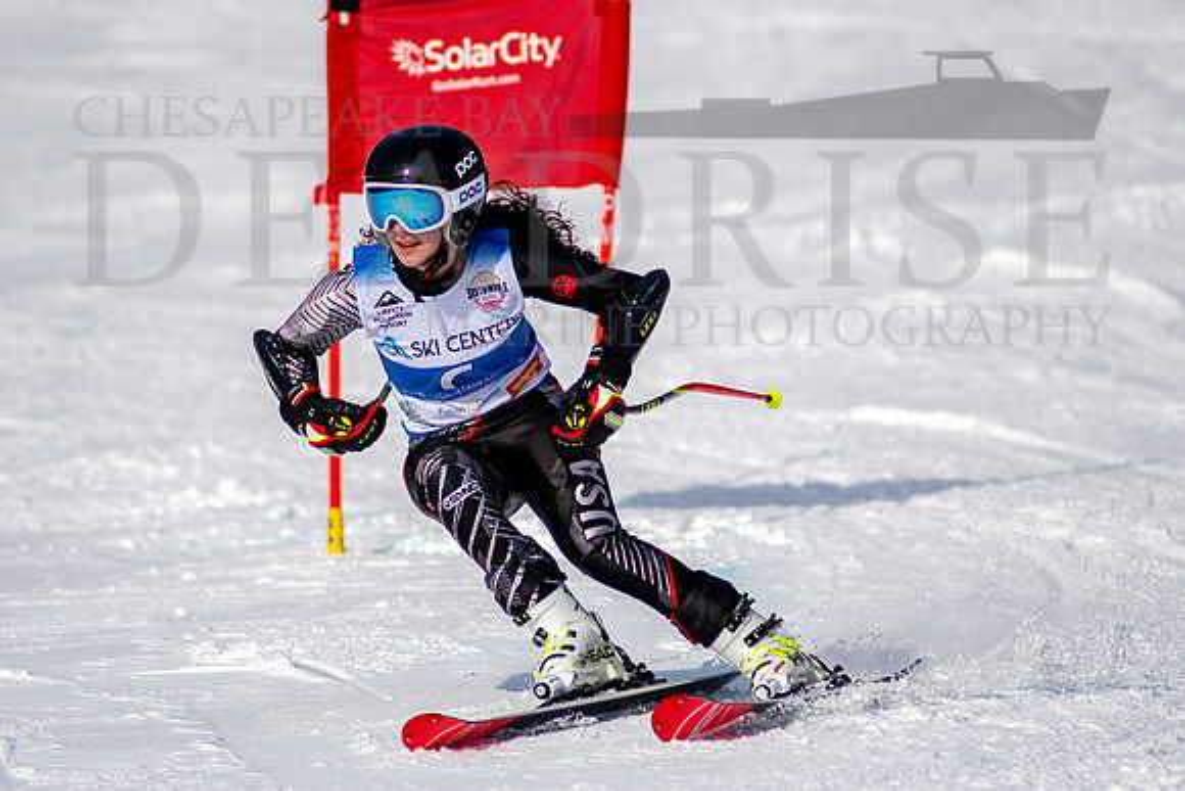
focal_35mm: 557
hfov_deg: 3.7
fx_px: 18341
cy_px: 364
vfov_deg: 2.5
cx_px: 586
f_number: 2.8
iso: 100
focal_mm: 300
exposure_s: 1/5000
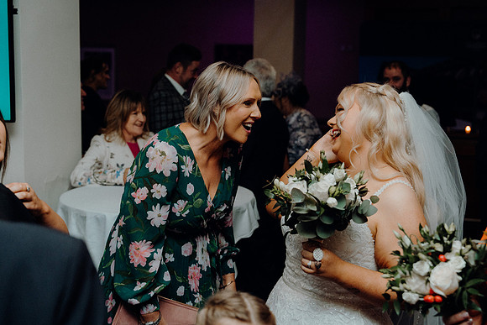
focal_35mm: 50
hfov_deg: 39.6
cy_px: 162
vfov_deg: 27.0
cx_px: 244
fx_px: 677
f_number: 3.5
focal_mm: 50
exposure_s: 1/160
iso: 2500
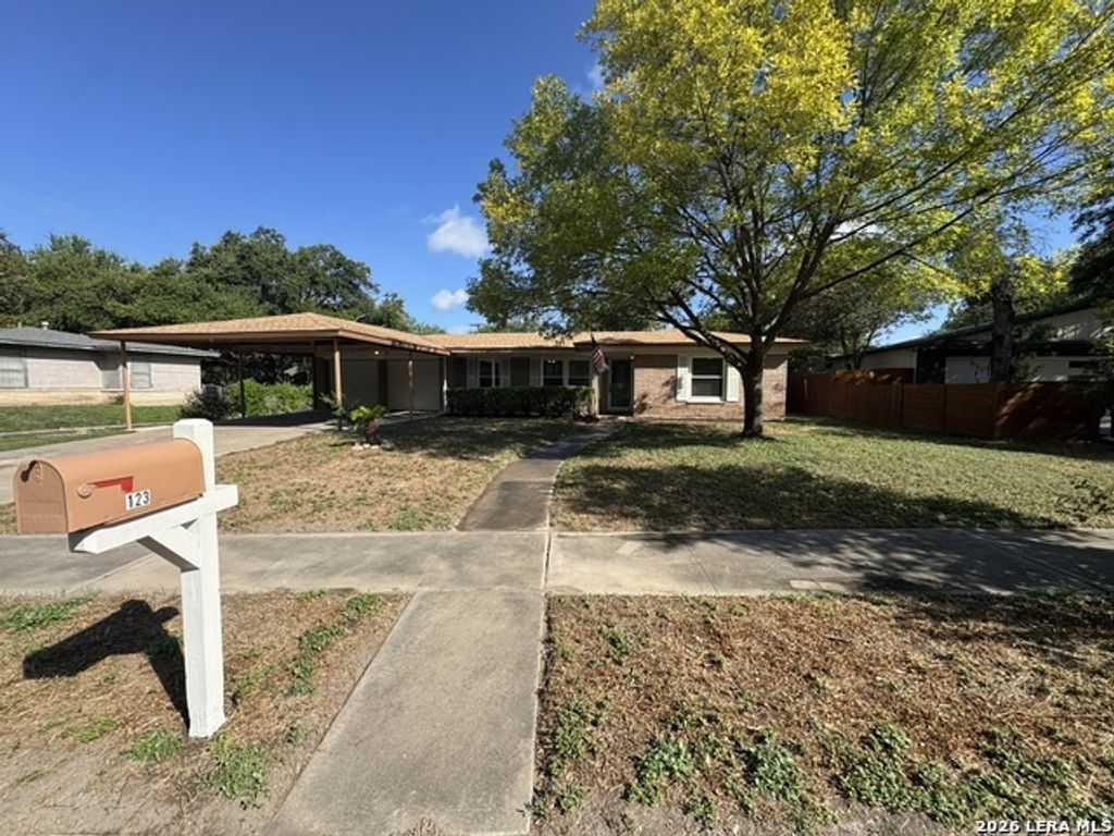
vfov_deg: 85.7
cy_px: 418
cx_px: 557
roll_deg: -0.8
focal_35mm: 14
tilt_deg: -4.8
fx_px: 451
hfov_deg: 102.1
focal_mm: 2.22
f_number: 2.2
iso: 40
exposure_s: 1/1078
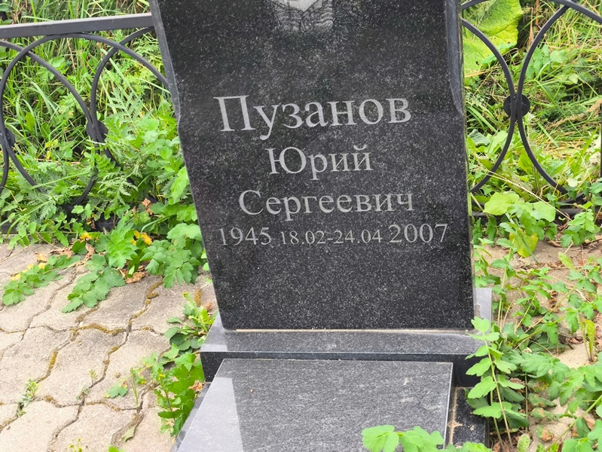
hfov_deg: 38.2
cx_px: 301
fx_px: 870
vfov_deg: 29.1
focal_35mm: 50
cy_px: 226
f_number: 1.7
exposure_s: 1/120
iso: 100
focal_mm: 4.71
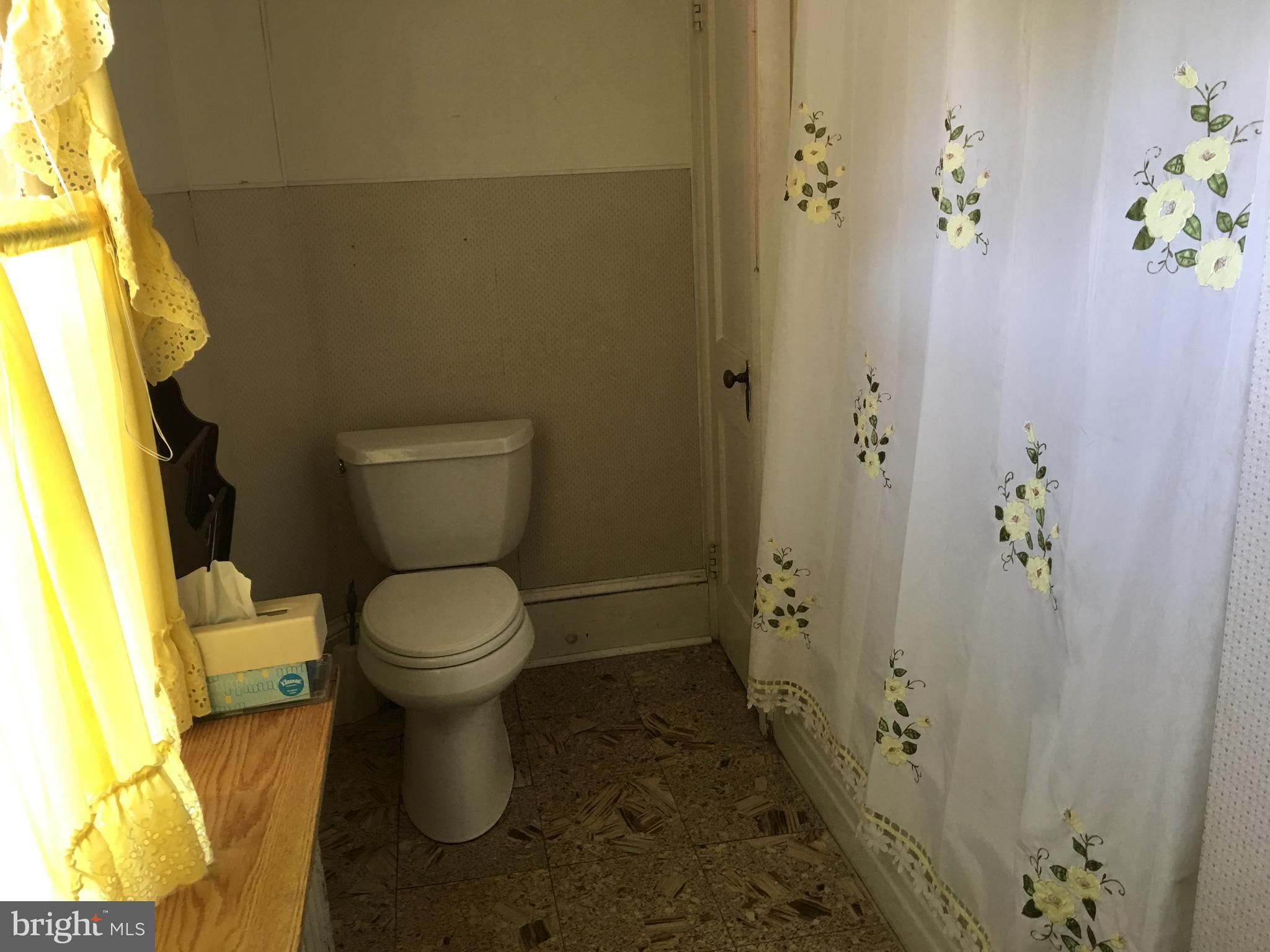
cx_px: 635
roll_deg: +3.2
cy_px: 476
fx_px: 1064
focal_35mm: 29
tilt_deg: -15.4
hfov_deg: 61.7
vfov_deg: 48.2
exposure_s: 1/15
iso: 40
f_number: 2.2
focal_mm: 4.15
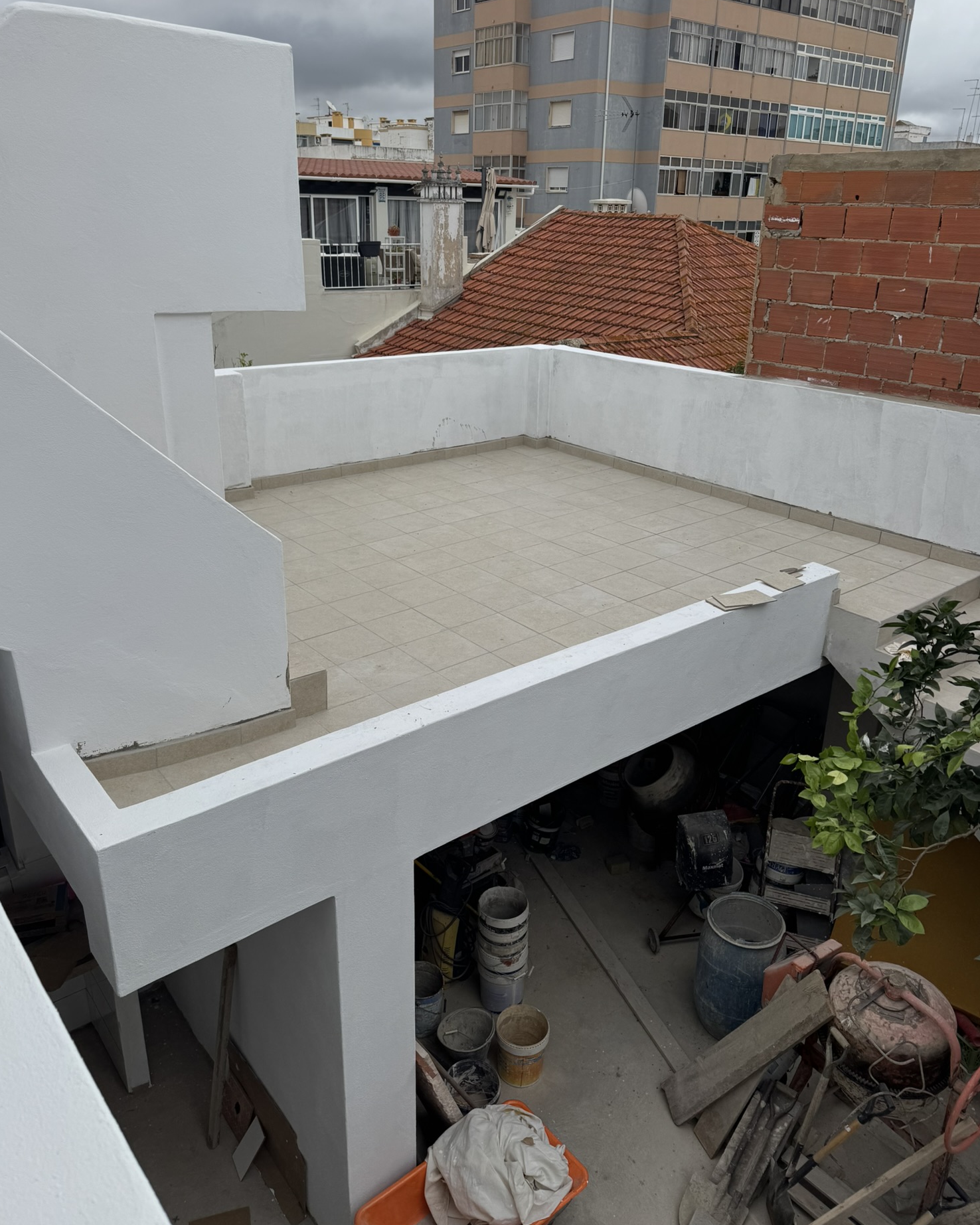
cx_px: 491
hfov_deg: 54.9
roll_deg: -0.7
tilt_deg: -21.2
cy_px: 566
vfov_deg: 65.9
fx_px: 943
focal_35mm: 26
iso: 80
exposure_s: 1/9009
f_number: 1.78
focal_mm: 6.76
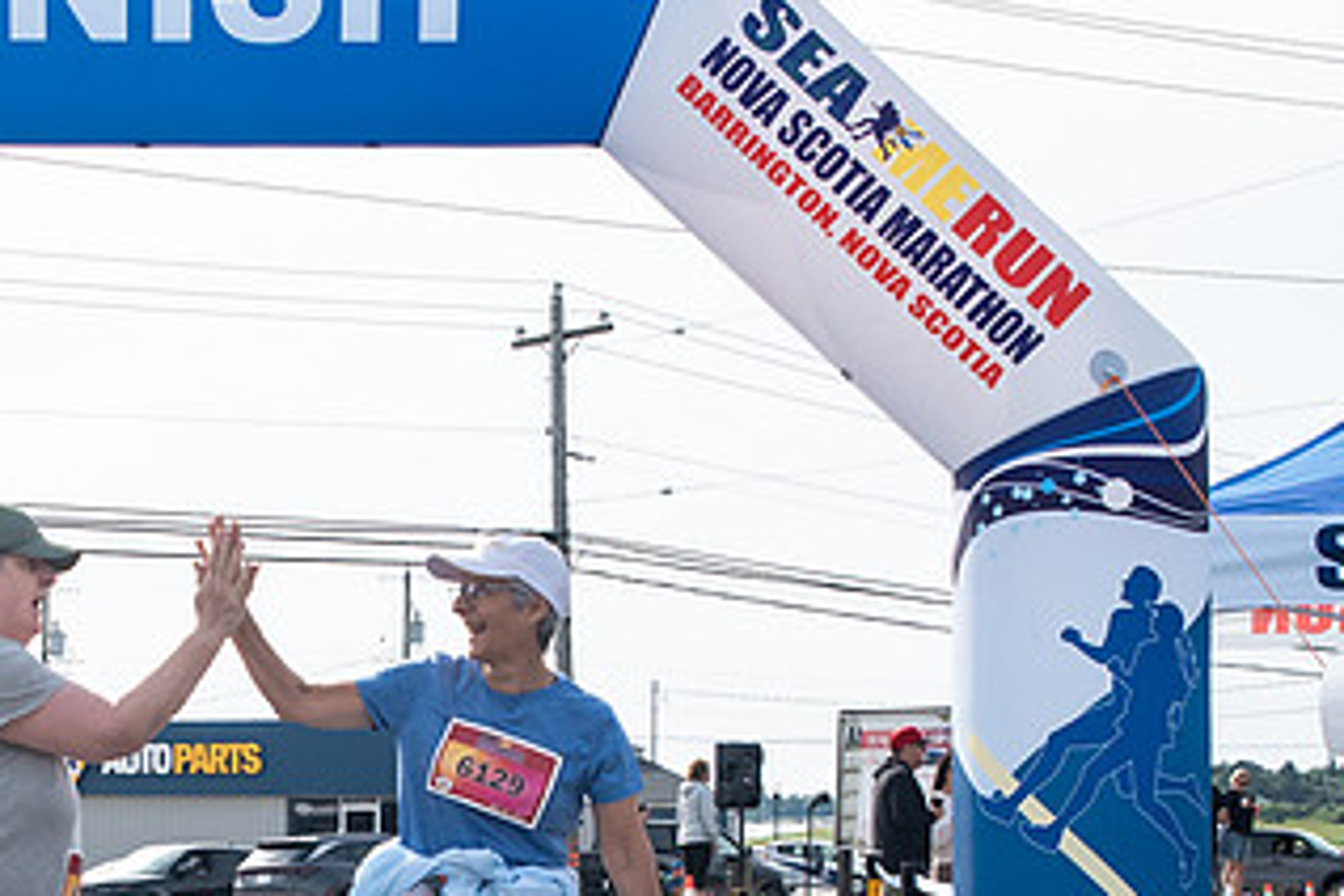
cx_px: 228
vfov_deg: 14.3
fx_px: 3509
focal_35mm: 94
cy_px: 889
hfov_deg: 21.4
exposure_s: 1/3200
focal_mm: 32
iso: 800
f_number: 4
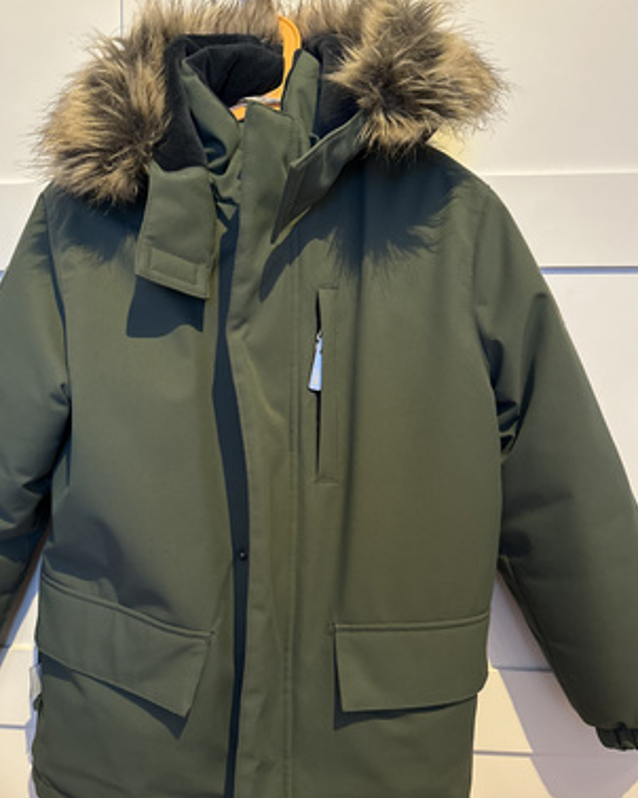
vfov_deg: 57.2
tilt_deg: -5.0
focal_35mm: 31
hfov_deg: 46.9
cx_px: 261
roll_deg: -0.1
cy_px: 422
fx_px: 732
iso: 800
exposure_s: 1/60
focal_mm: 6.86
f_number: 1.78
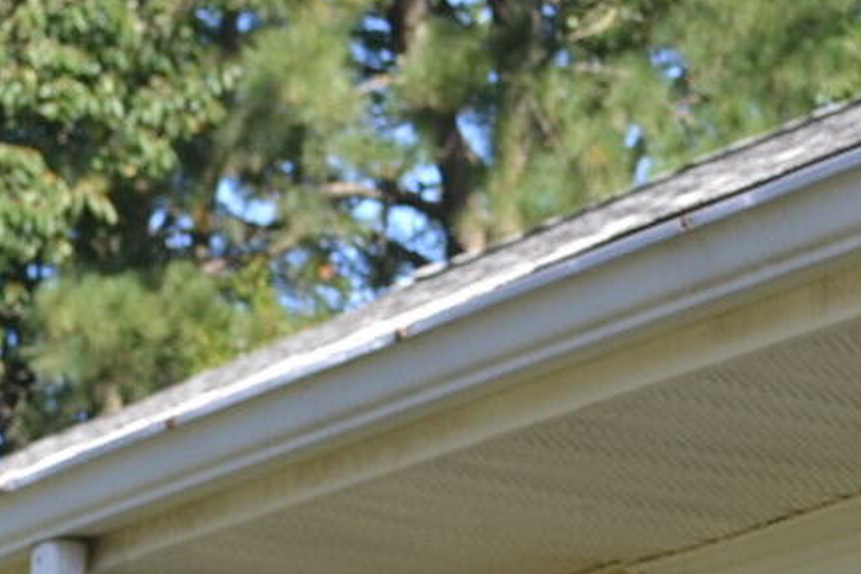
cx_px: 438
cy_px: 1325
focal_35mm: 192
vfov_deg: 6.8
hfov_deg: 10.7
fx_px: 4592
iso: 100
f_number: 5.6
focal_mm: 24
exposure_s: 1/125
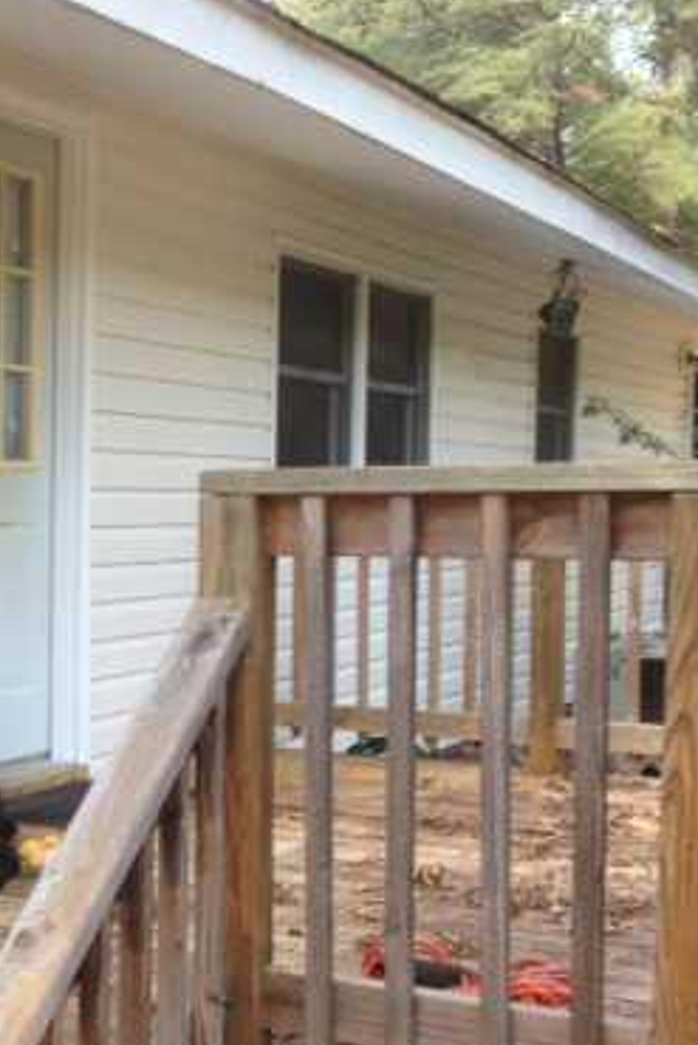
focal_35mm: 63
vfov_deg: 31.9
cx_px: -90
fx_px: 1830
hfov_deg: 20.5
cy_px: 568
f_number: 2.4
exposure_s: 1/120
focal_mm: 4.28
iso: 64
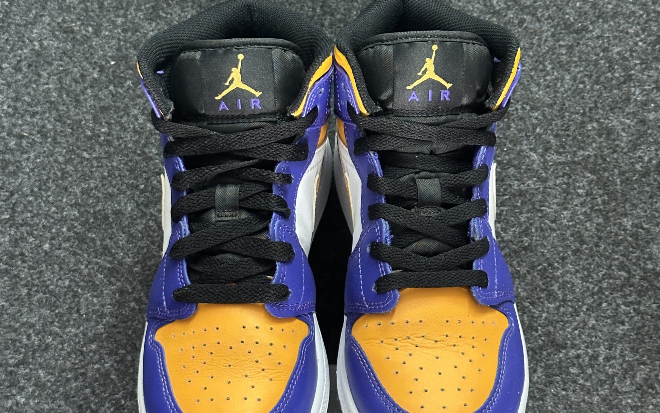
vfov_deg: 19.1
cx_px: 329
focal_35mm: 68
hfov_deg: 30.2
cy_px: 220
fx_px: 1223
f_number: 1.78
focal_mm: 6.86
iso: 500
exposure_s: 1/34
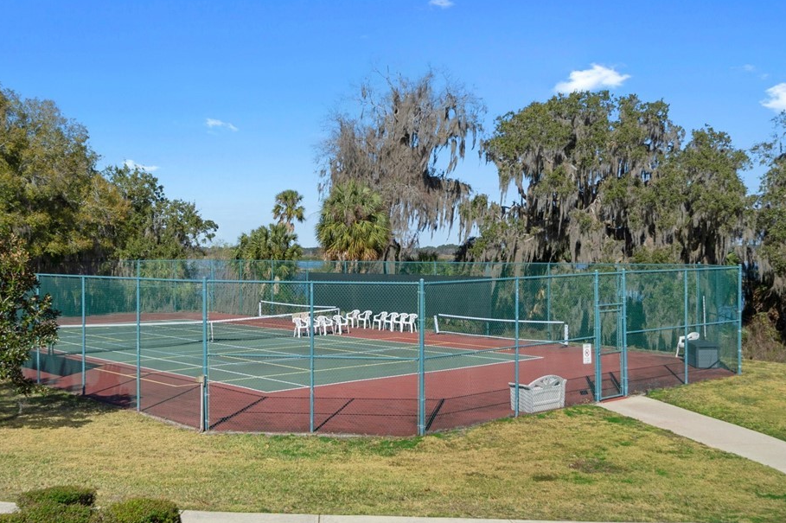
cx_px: 367
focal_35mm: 43
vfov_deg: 31.2
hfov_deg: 45.4
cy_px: 265
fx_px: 938
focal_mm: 24
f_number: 8
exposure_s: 1/1000
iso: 320
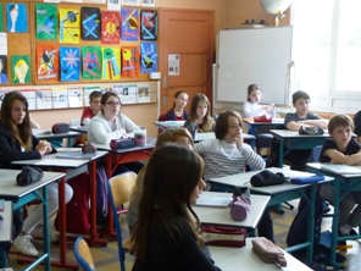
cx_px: 99
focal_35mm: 54
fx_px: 563
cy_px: 184
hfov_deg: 34.9
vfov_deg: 26.9
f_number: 3.1
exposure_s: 1/60
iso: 250
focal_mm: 4.5
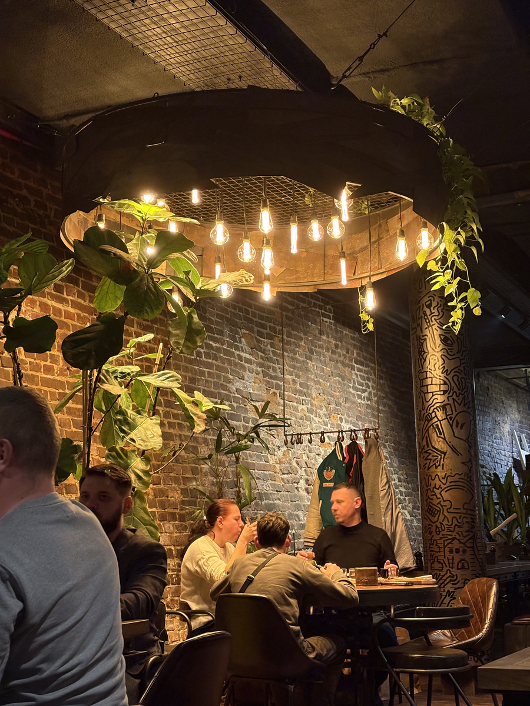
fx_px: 1062
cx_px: 265
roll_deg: +1.1
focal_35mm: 52
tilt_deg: +9.6
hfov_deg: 28.0
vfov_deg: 36.8
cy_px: 353
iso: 250
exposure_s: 1/33
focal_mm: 5.96
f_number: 1.6
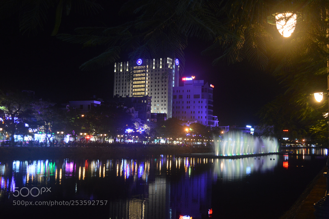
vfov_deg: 31.8
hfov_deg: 46.4
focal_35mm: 42
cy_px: 110
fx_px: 384
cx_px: 164
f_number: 4.2
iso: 800
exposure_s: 1/6
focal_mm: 28
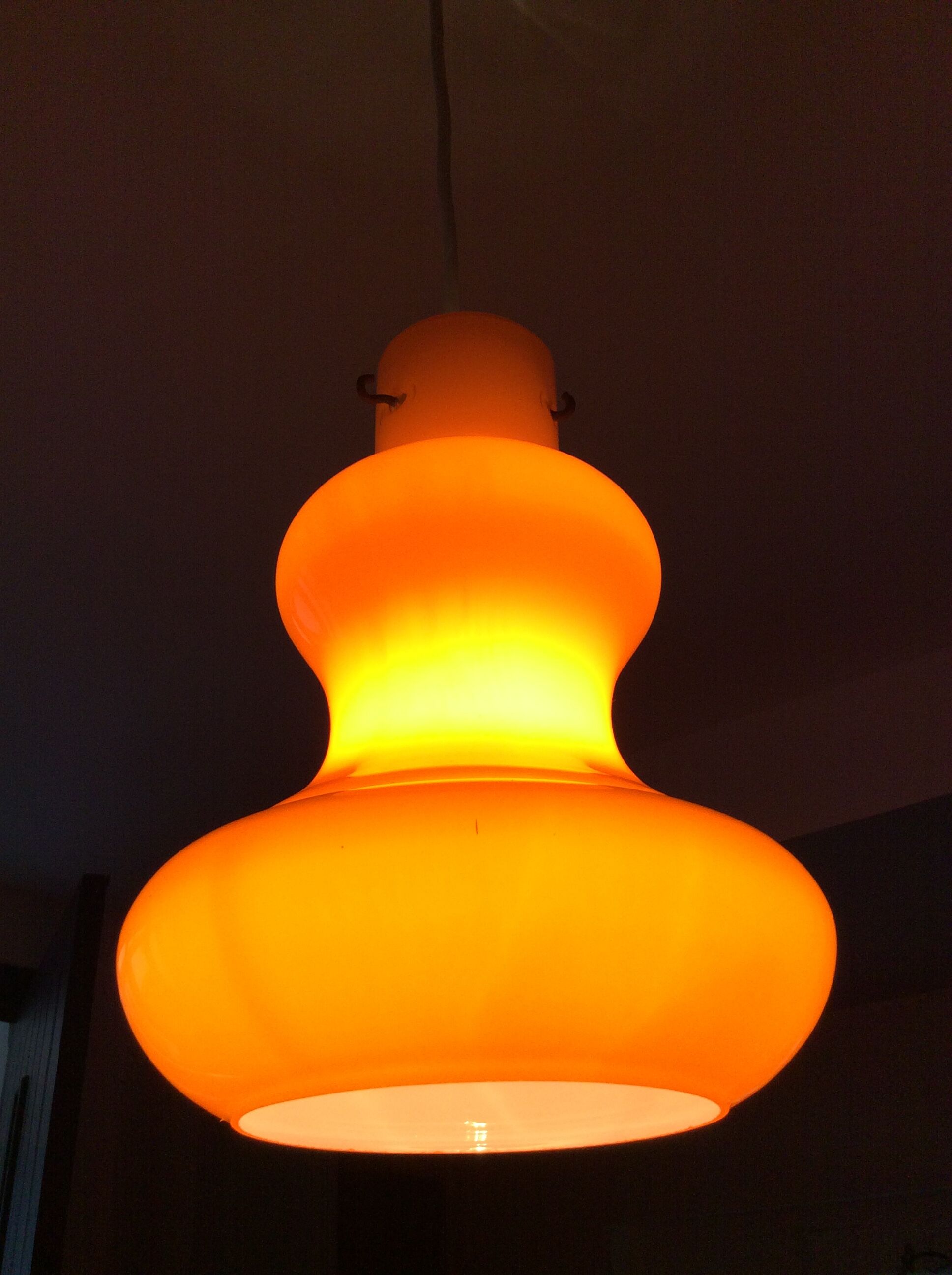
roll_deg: +3.3
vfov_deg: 56.9
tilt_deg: +29.4
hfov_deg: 44.1
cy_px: 638
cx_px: 476
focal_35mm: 32
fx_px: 1177
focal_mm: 3.3
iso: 64
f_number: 2.4
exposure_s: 1/100
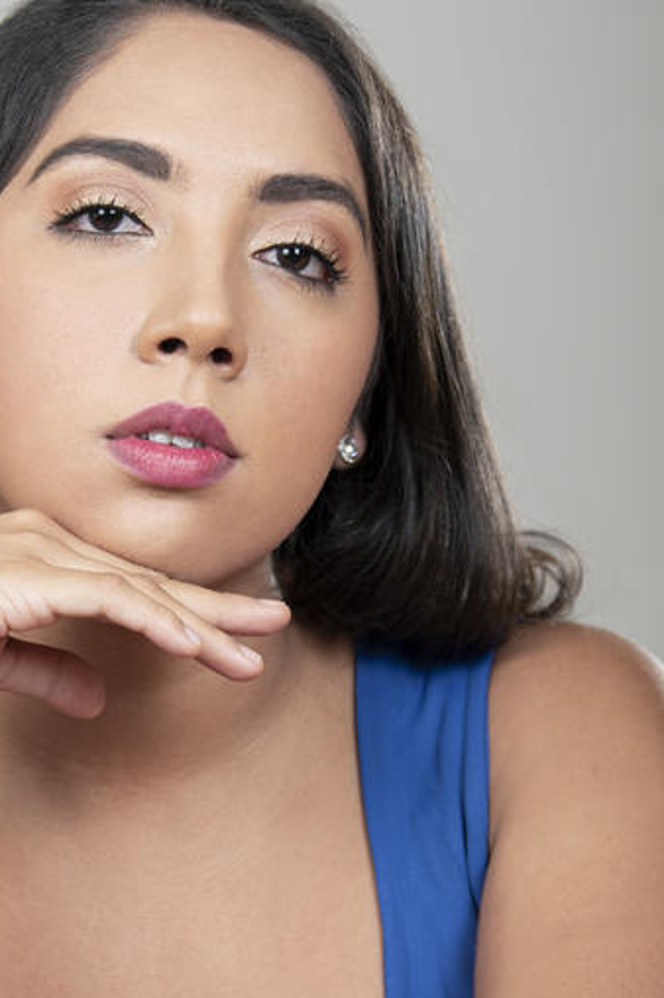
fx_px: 6676
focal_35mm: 241
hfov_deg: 5.7
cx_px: 142
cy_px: 597
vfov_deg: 8.5
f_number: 3.5
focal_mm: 102
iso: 100
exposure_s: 1/160
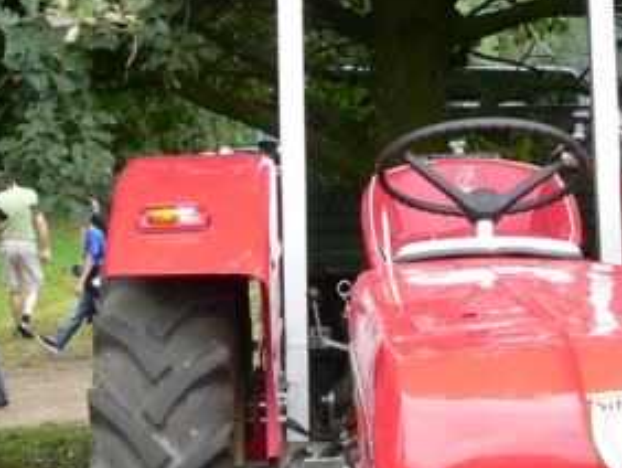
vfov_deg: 14.4
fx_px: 1834
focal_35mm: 102
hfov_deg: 19.2
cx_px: 340
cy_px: 433
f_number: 2.8
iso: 100
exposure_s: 1/160
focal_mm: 6
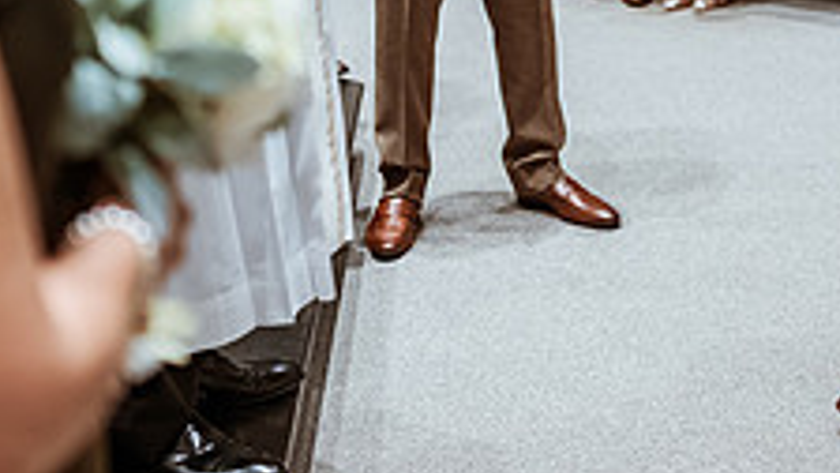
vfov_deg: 12.5
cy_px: -43
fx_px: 2116
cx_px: 604
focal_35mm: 95
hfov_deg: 22.3
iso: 1250
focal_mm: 35
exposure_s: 1/500
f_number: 1.8
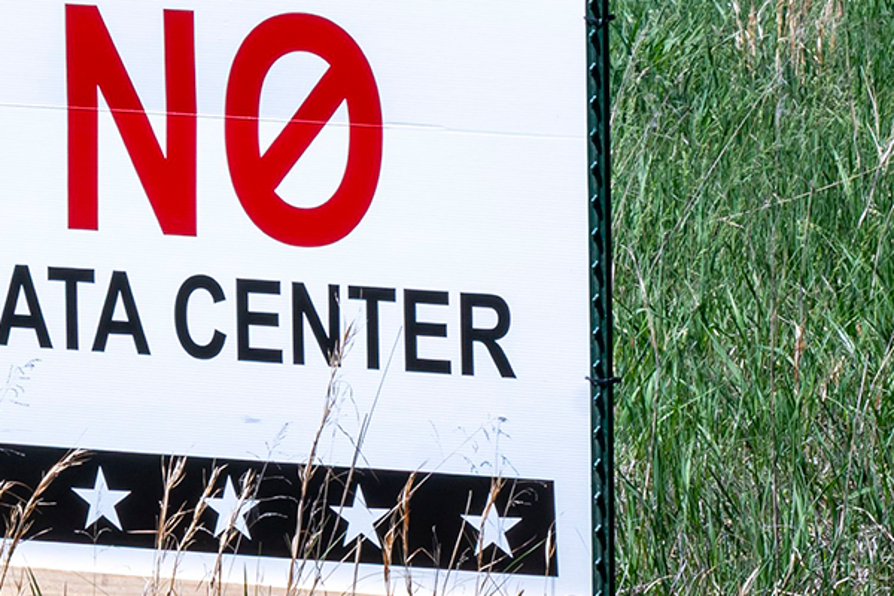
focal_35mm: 345
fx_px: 8567
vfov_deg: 4.0
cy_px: 148
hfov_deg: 5.9
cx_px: -124
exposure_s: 1/125
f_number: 14
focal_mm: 115
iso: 125
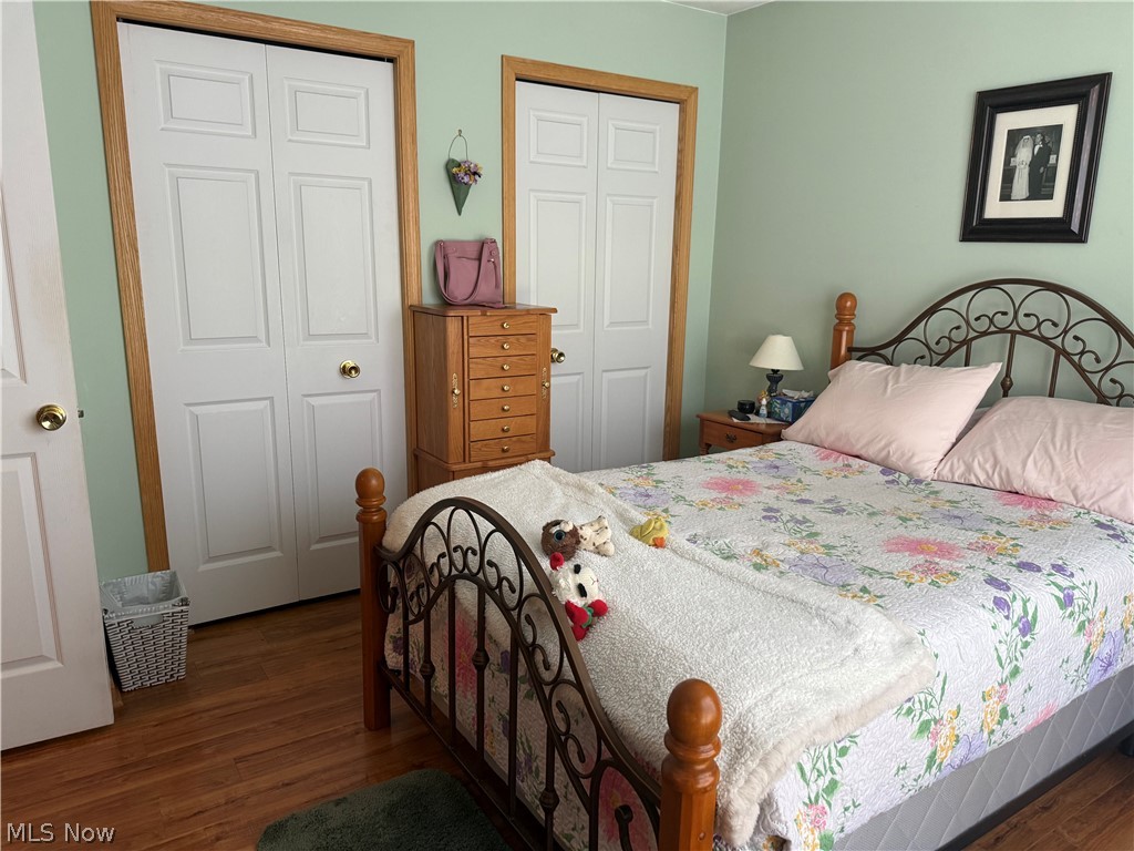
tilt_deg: -12.5
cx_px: 567
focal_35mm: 24
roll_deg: -1.1
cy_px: 426
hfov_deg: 71.6
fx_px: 786
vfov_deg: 56.8
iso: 250
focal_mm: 6.76
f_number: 1.78
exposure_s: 1/60
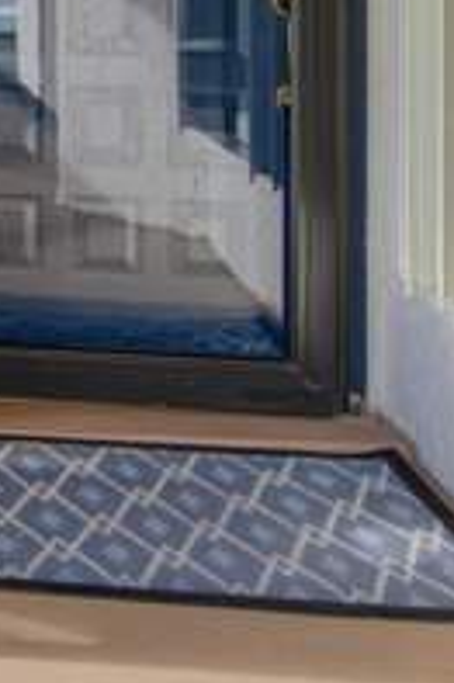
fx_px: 1232
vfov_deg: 28.1
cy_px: -78
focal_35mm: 65
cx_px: -305
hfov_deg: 17.7
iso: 800
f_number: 4
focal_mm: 16
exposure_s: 1/8000
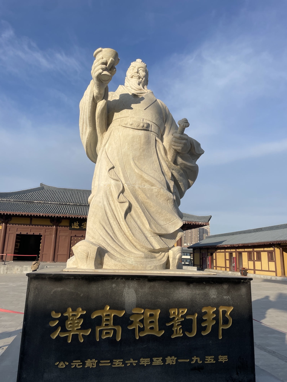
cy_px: 191
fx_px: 287
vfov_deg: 67.3
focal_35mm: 26
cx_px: 144
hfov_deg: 53.1
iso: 32
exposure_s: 1/4464
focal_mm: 4.2
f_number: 1.6
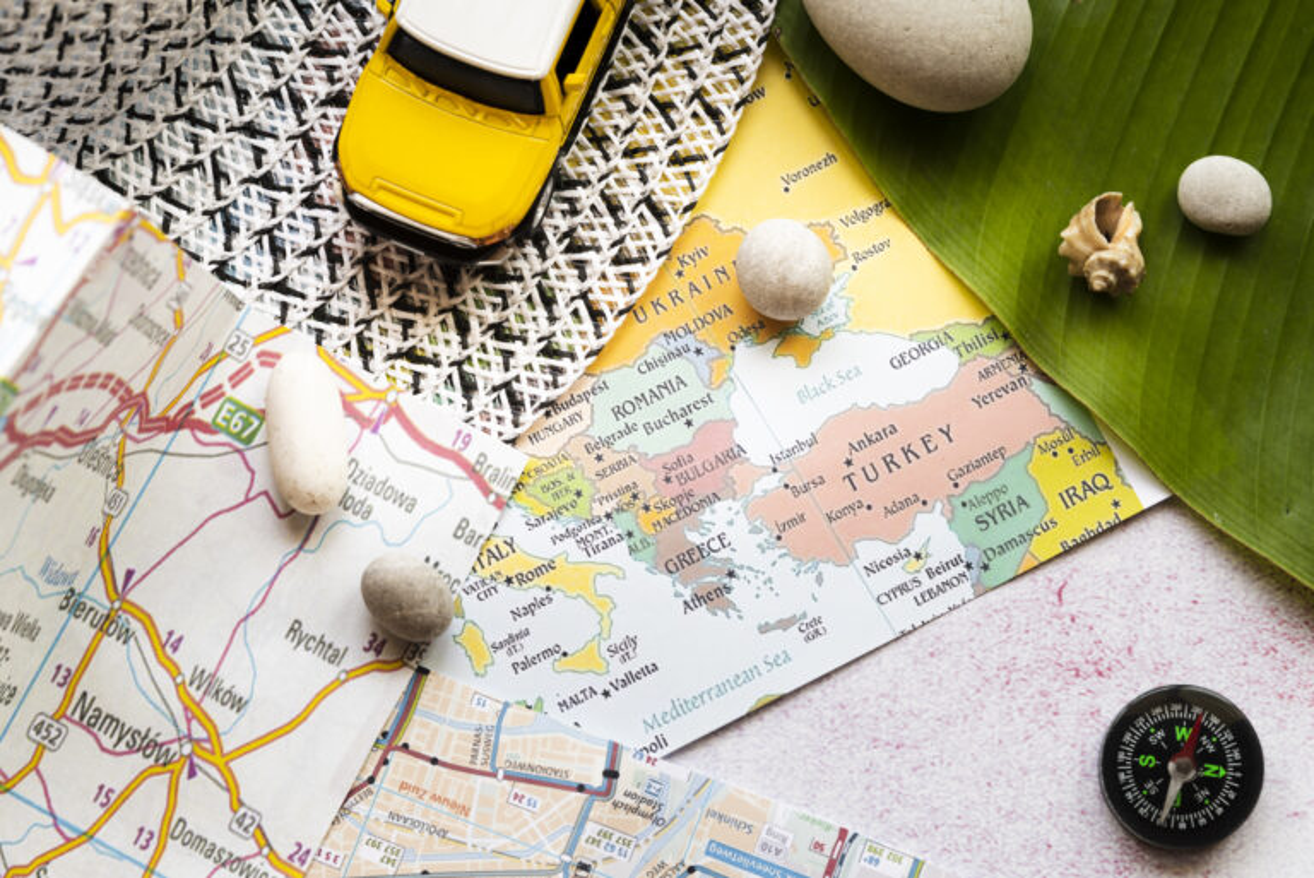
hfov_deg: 27.0
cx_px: 657
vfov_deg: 18.2
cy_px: 439
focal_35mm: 75
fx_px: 2739
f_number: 7.1
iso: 100
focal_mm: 75
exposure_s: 1/8
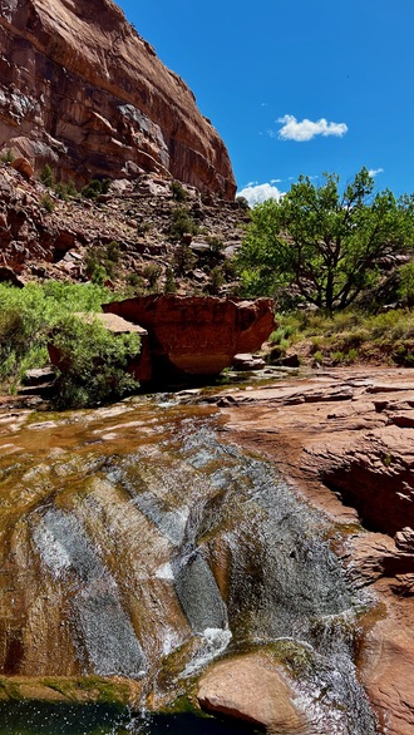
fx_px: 565
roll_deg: +0.0
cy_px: 366
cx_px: 144
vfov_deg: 66.1
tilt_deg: -4.1
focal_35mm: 29
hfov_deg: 39.8
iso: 50
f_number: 1.5
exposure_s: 1/3257
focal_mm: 5.7
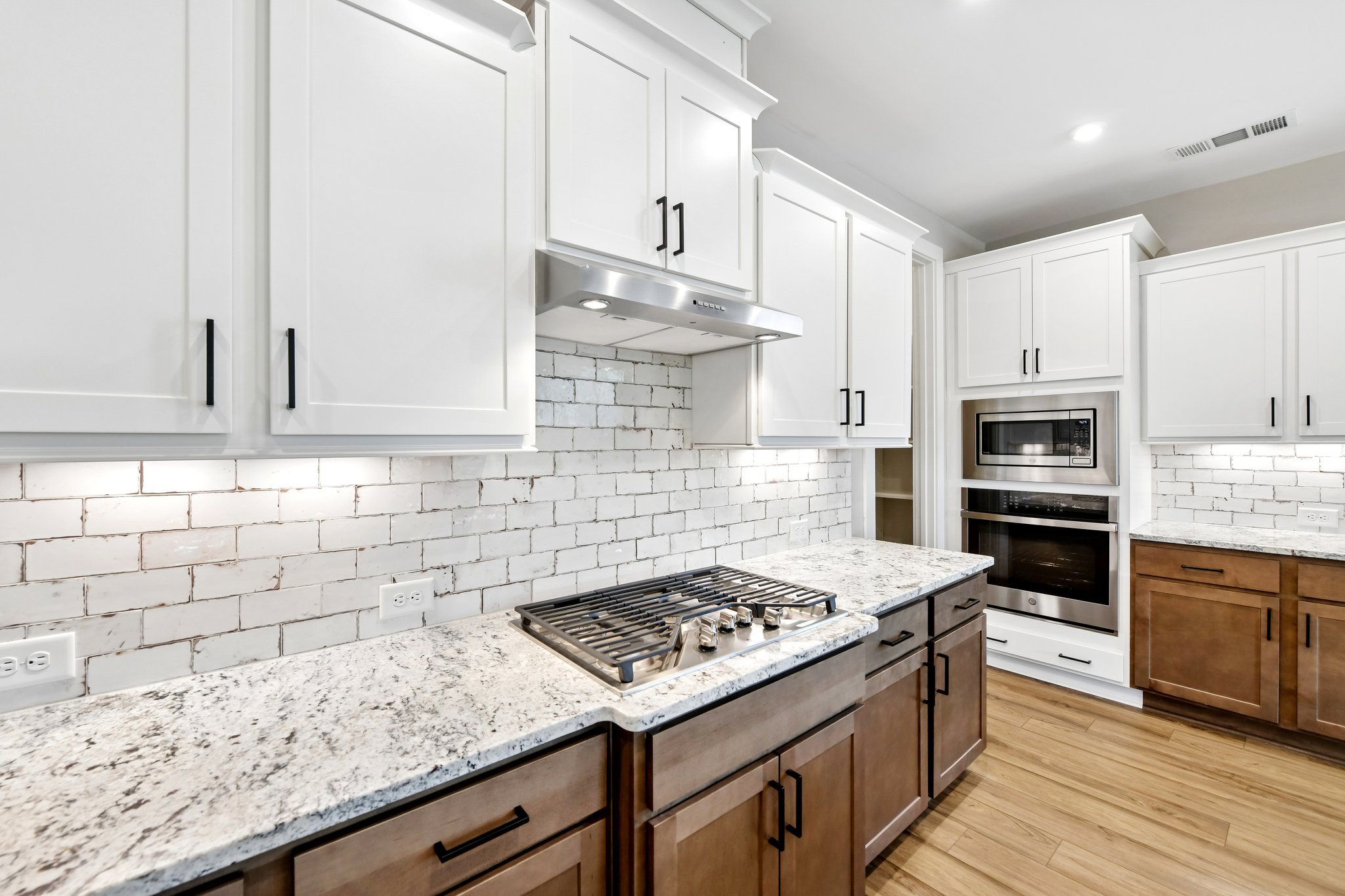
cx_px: 672
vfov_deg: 81.2
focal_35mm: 14
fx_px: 523
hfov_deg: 104.3
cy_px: 448
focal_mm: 14
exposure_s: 1/50
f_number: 8
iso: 400
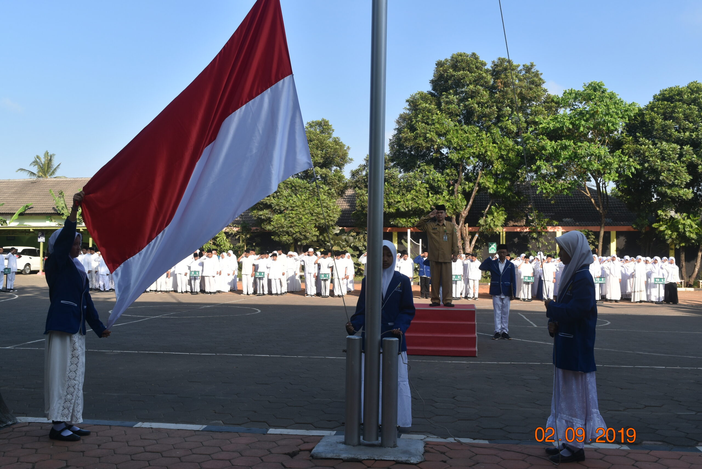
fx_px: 702
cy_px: 234
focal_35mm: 36
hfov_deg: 53.1
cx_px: 351
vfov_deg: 36.9
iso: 200
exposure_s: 1/320
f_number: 9
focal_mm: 24
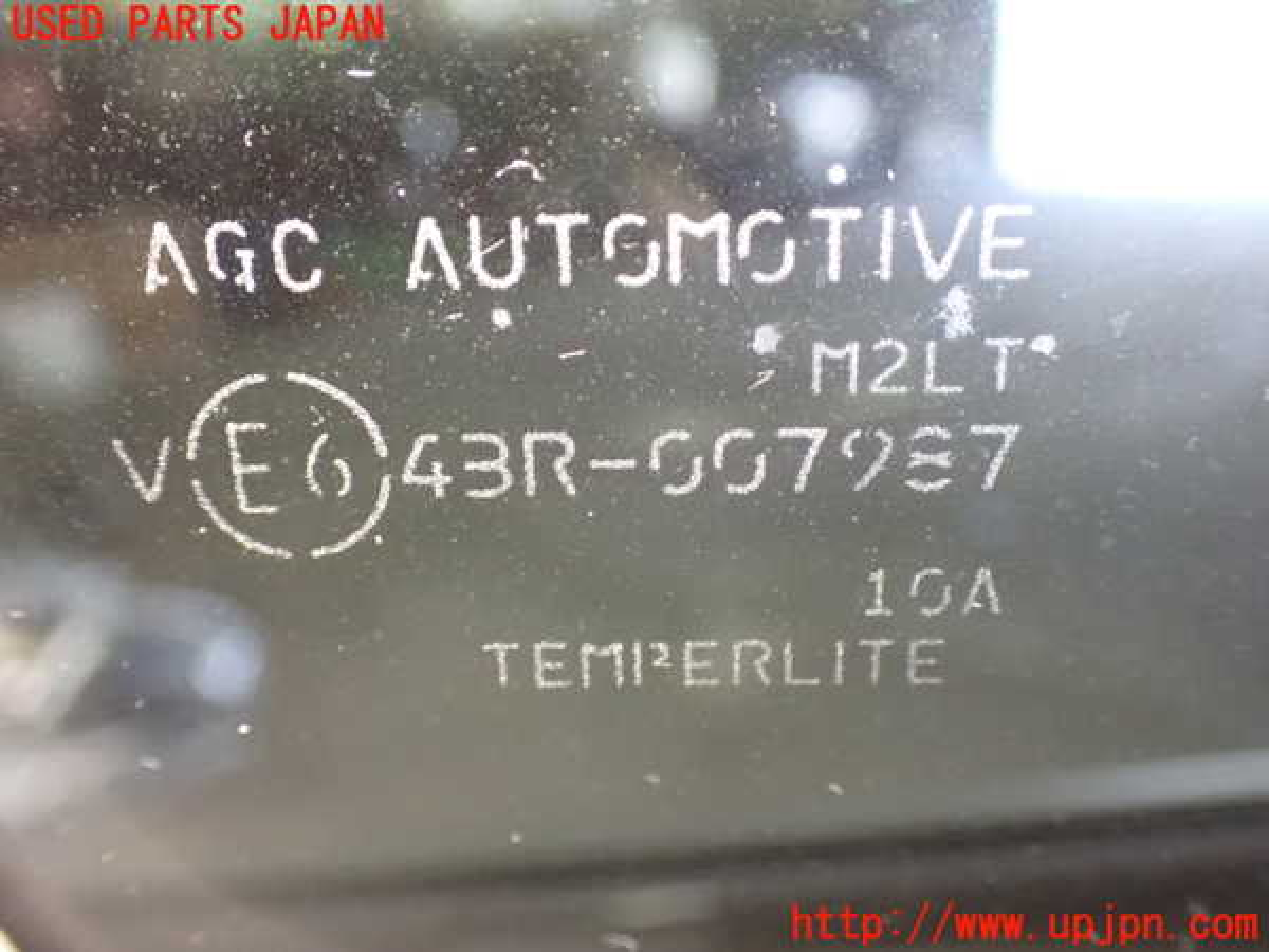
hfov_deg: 51.4
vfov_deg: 39.7
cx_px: 634
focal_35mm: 36
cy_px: 476
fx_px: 1320
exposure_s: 1/40
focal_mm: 6.37
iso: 1250
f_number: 2.5
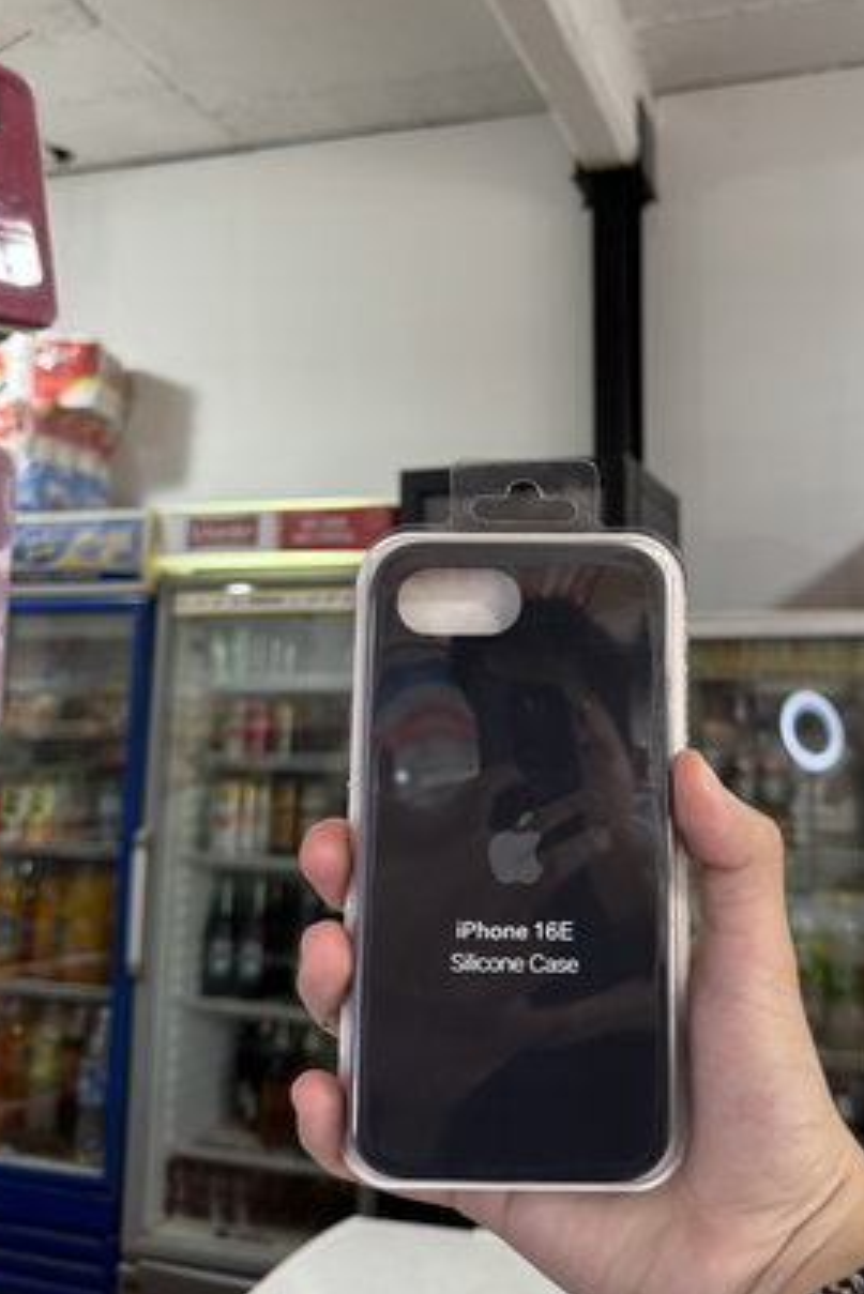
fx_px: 1187
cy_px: 567
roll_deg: +1.0
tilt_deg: +4.4
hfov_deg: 39.7
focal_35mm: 33
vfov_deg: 57.0
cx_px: 543
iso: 160
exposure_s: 1/100
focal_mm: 6.76
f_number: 1.78
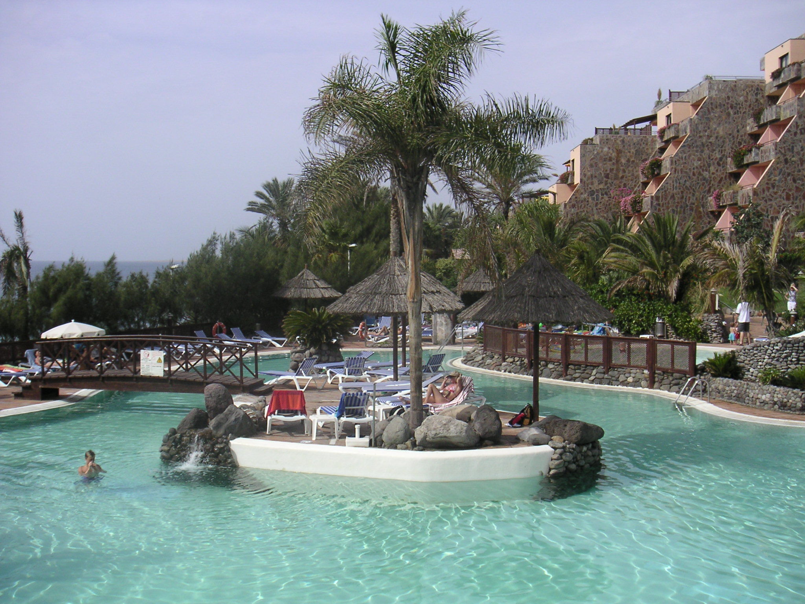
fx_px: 884
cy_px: 302
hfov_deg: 49.0
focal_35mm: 38
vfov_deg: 37.7
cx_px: 402
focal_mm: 6
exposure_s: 1/250
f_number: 6.7
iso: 50
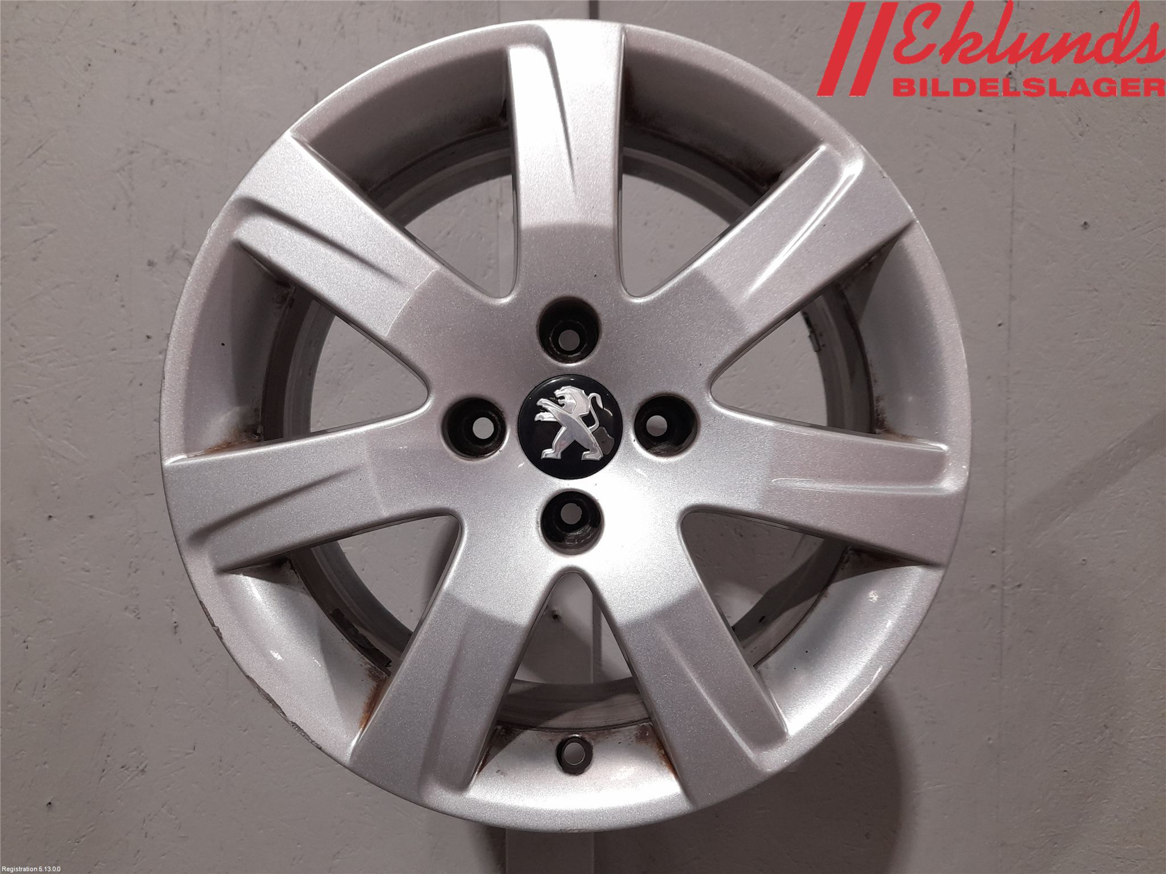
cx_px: 583
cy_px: 437
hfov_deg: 69.4
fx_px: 842
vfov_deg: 54.9
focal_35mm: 25
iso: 125
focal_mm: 4.6
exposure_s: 1/50
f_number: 2
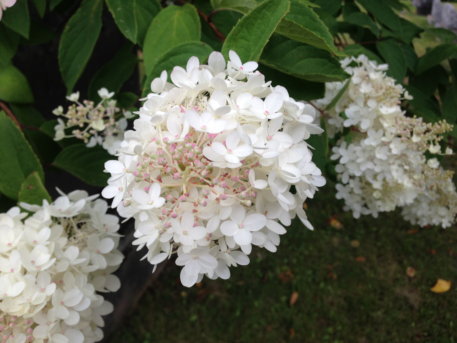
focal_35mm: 33
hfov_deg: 55.4
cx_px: 228
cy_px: 172
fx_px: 436
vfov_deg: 42.9
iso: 50
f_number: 2.4
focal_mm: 4.13
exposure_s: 1/160
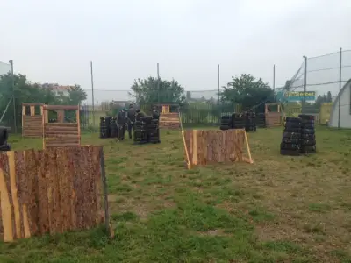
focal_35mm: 33
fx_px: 335
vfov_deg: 42.9
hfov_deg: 55.4
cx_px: 176
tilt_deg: -4.6
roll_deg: -0.6
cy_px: 132
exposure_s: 1/742
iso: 50
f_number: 2.4
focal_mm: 4.12
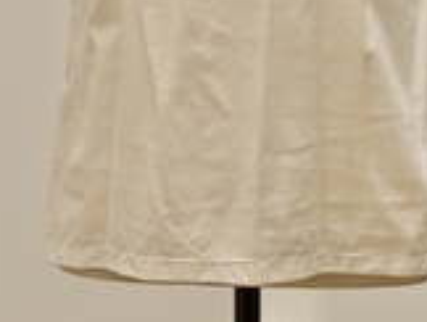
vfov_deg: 7.1
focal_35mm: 208
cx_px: 248
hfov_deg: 9.5
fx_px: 2570
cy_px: -61
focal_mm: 52
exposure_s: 1/125
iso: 1600
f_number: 8
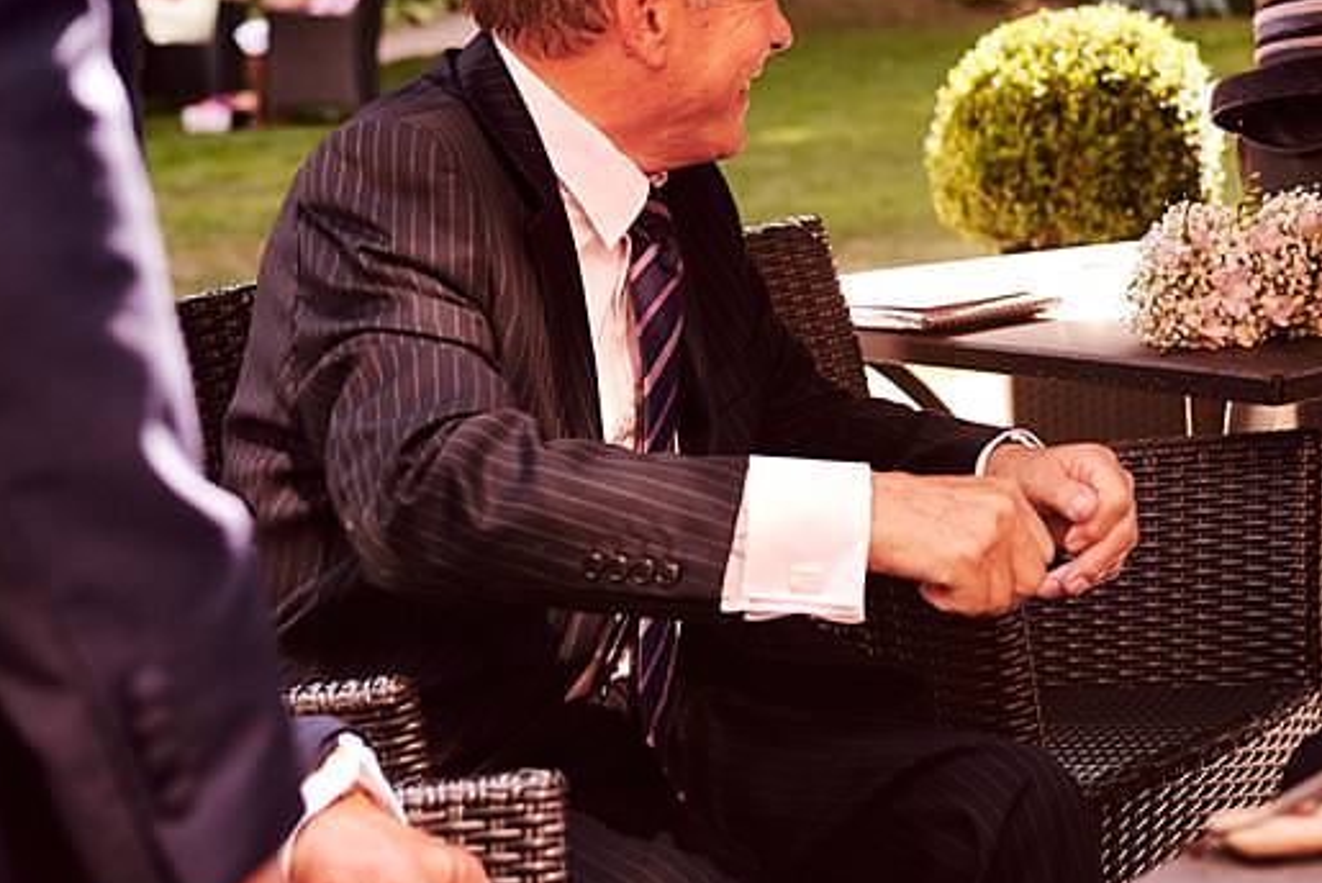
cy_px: 167
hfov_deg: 19.8
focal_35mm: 103
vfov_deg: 13.2
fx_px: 3784
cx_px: 801
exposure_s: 1/640
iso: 400
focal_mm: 35
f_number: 2.5
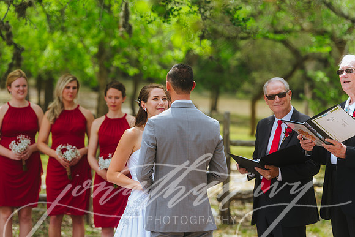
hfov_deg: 15.2
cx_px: 178
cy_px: 118
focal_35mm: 135
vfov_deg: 10.2
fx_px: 1331
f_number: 2.8
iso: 125
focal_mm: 135
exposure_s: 1/200
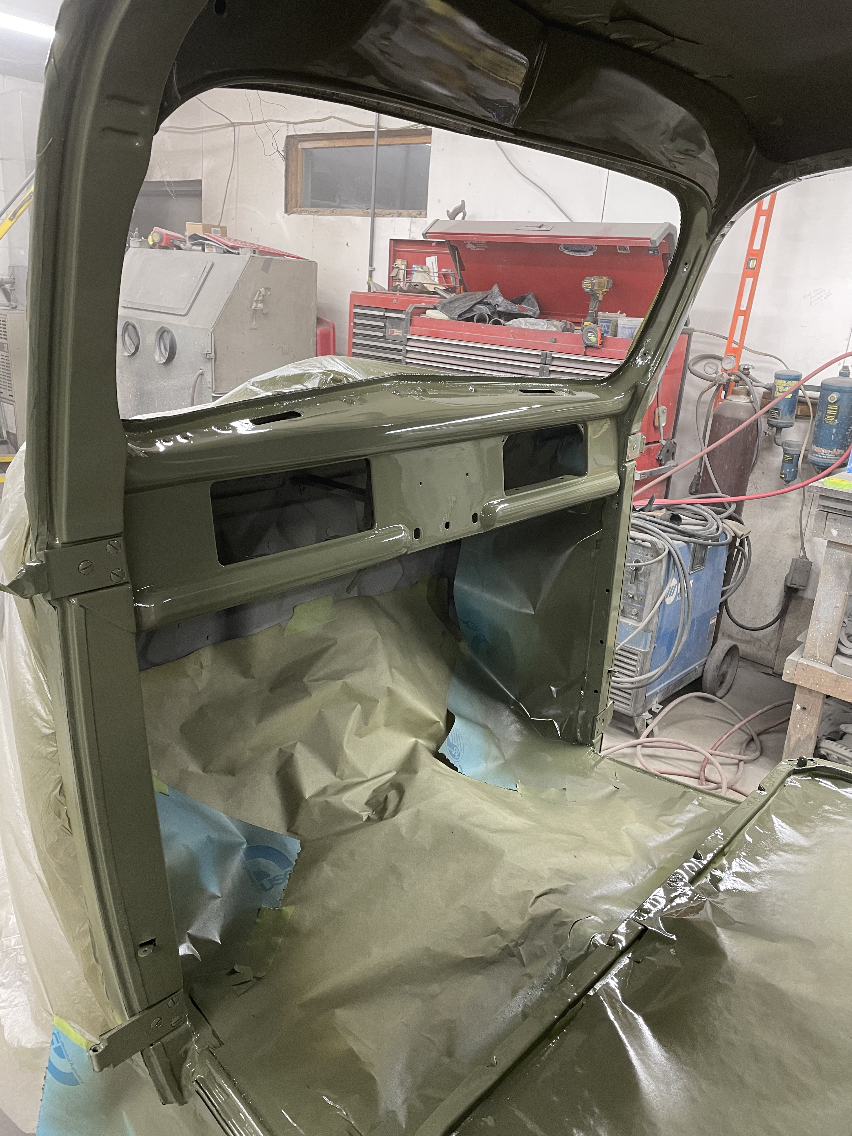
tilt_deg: -17.4
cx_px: 426
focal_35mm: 26
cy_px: 568
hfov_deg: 53.1
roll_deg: -3.9
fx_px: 853
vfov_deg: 67.3
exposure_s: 1/60
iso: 160
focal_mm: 4.2
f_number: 1.6
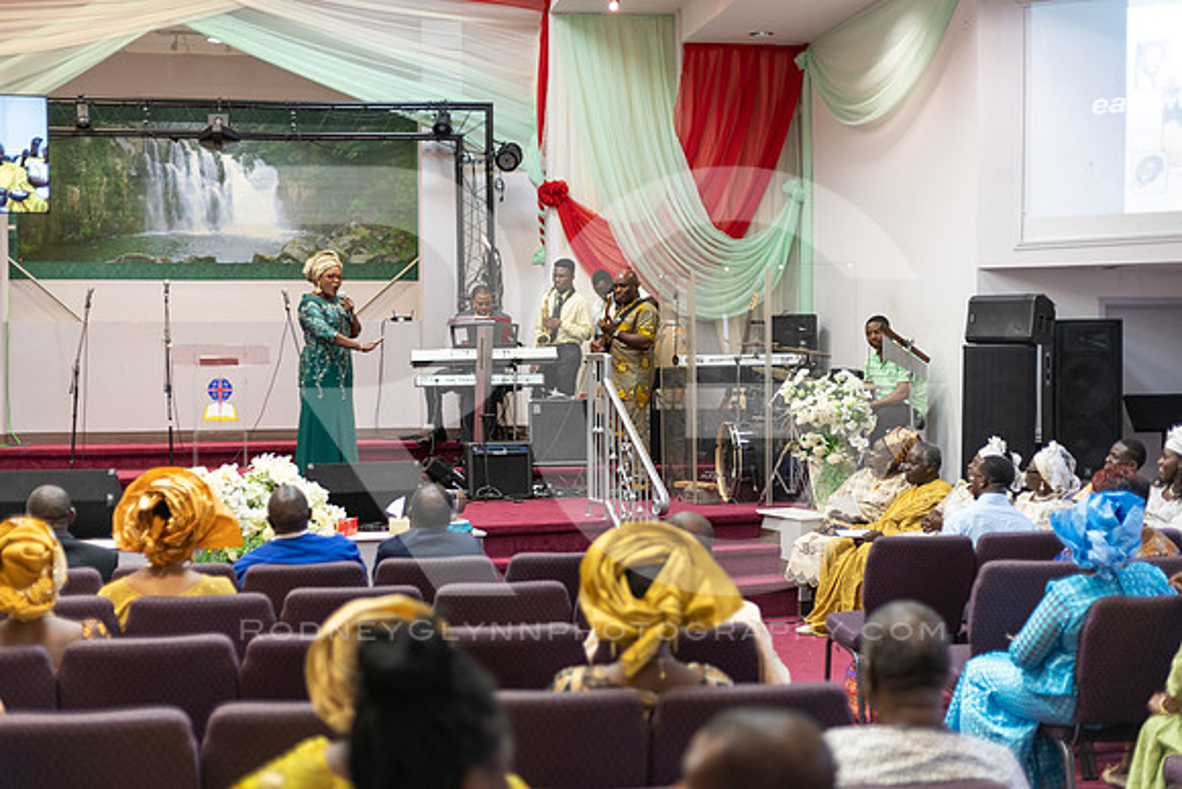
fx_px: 1642
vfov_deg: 27.0
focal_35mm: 50
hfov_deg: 39.6
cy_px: 394
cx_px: 591
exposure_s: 1/125
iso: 800
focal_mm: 50
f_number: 1.8
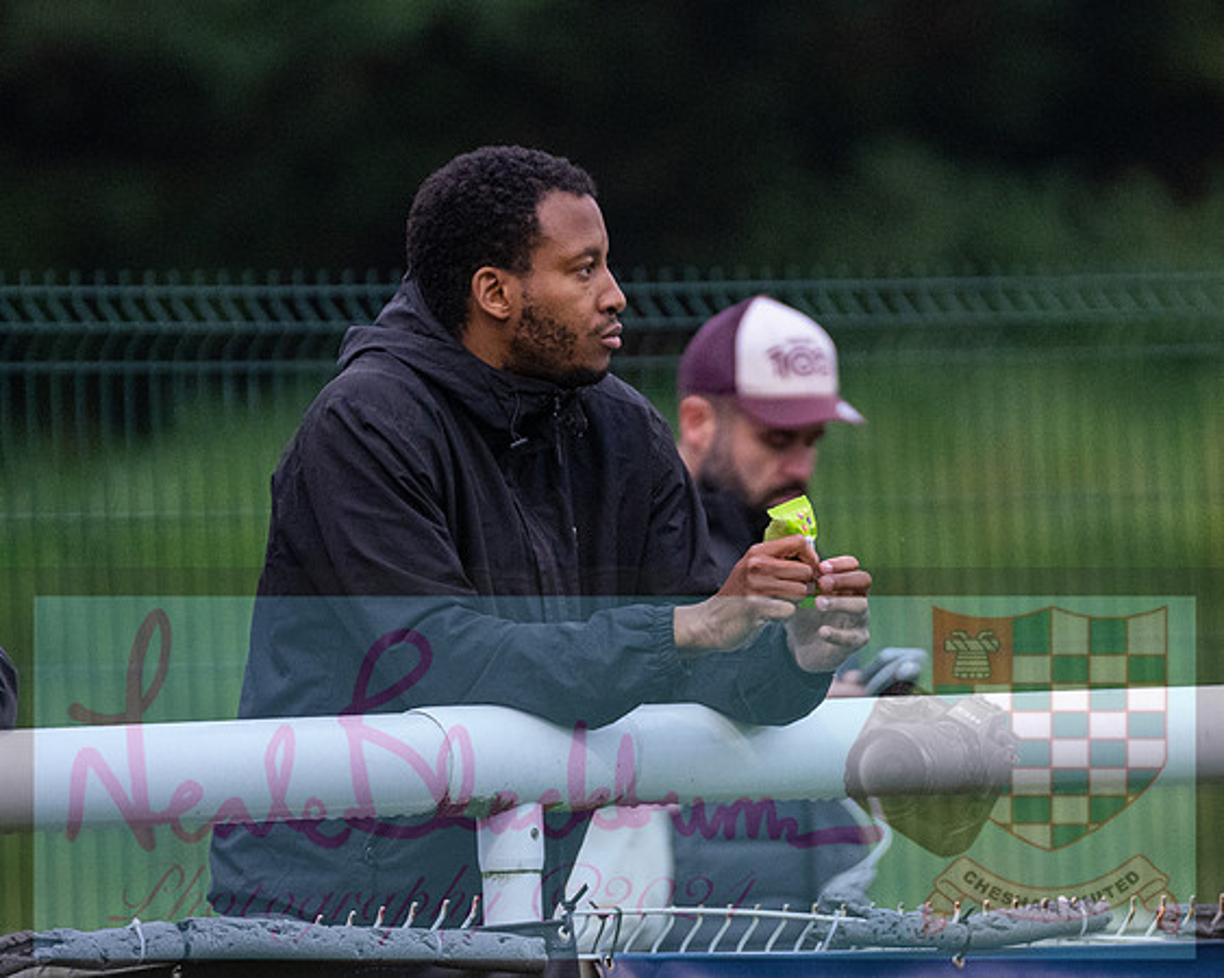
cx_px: 688
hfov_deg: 2.9
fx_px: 24366
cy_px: 493
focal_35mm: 673
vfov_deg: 2.3
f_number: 2.8
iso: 1600
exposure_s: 1/1600
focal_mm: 300
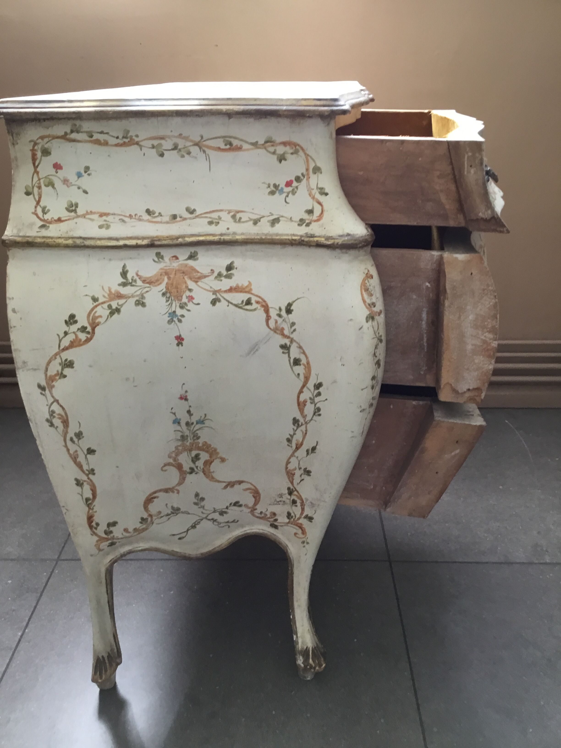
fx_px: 670
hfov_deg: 45.4
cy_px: 374
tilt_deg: -22.9
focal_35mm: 31
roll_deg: +2.7
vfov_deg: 58.4
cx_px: 280
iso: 100
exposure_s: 1/33
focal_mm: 3.3
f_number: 2.4
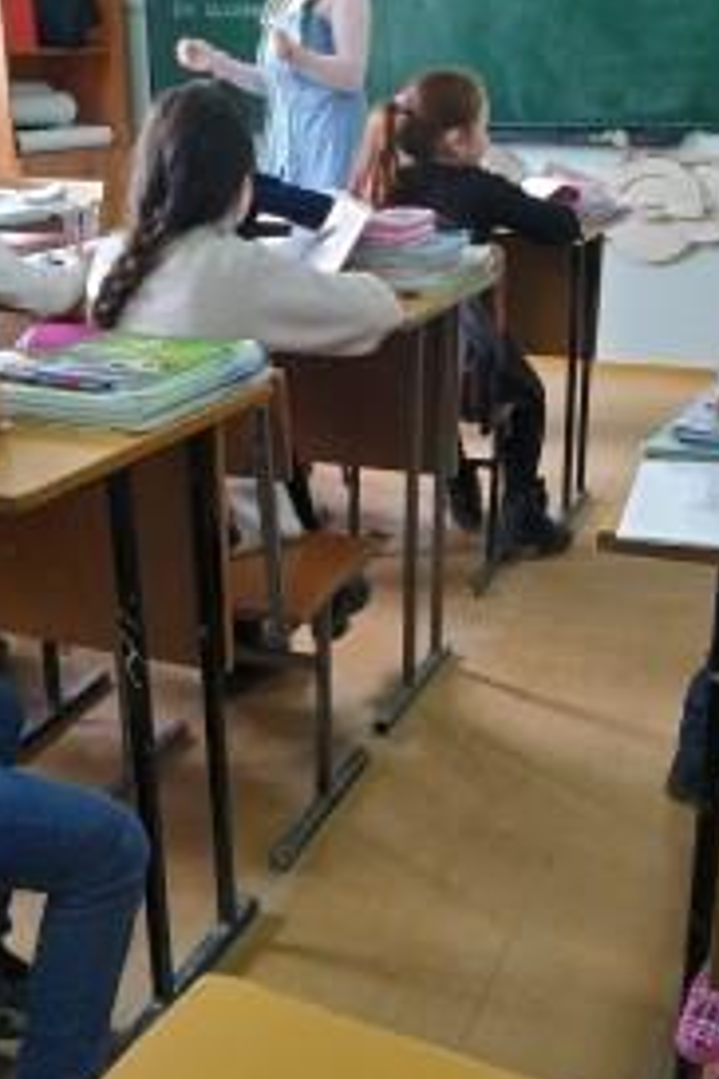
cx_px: 363
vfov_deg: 47.3
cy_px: 593
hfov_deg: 32.6
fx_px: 1228
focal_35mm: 41
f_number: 1.9
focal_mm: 3.94
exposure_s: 1/20
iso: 400
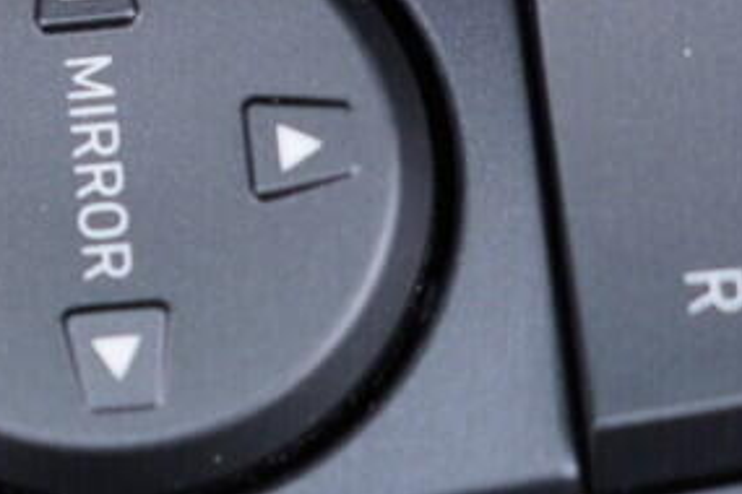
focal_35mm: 182
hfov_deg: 10.8
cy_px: -88
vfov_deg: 7.5
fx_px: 3751
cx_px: -450
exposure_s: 1/40
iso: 200
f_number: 2.8
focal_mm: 24
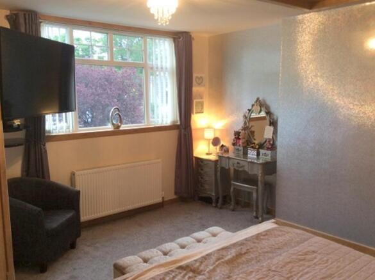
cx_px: 188
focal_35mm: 32
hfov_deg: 56.9
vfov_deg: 44.1
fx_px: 346
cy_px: 140
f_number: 2.4
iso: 64
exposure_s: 1/25
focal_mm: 3.3
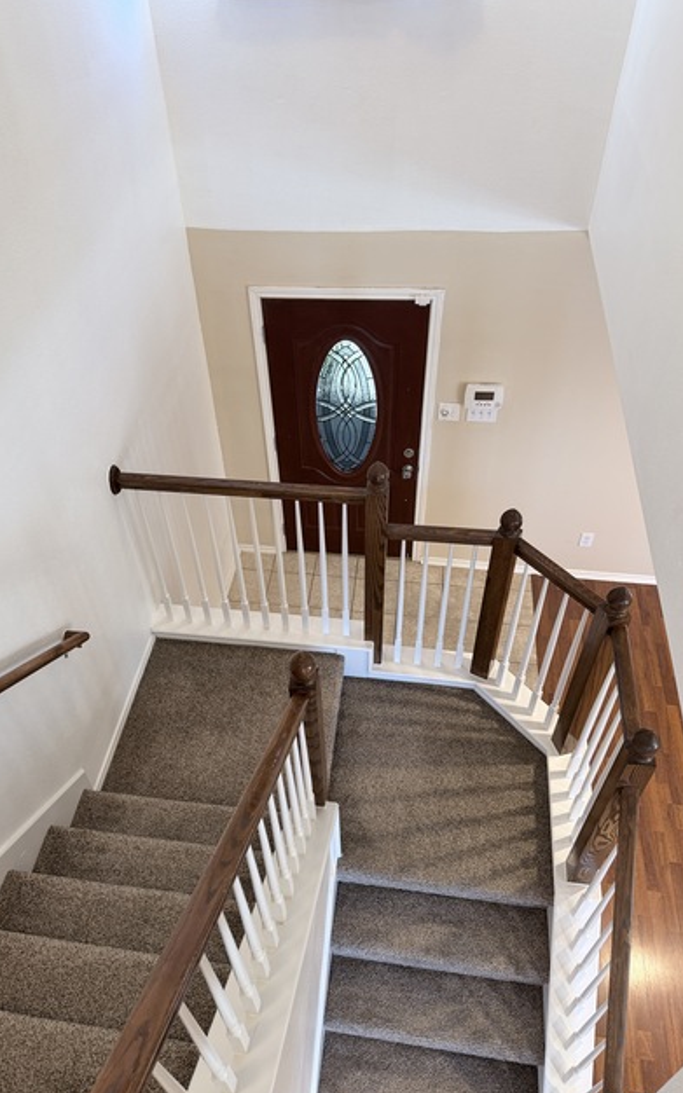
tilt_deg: -46.8
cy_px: 552
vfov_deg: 70.4
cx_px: 292
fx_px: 775
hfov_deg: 47.4
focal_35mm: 26
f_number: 1.78
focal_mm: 6.76
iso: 160
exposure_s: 1/60
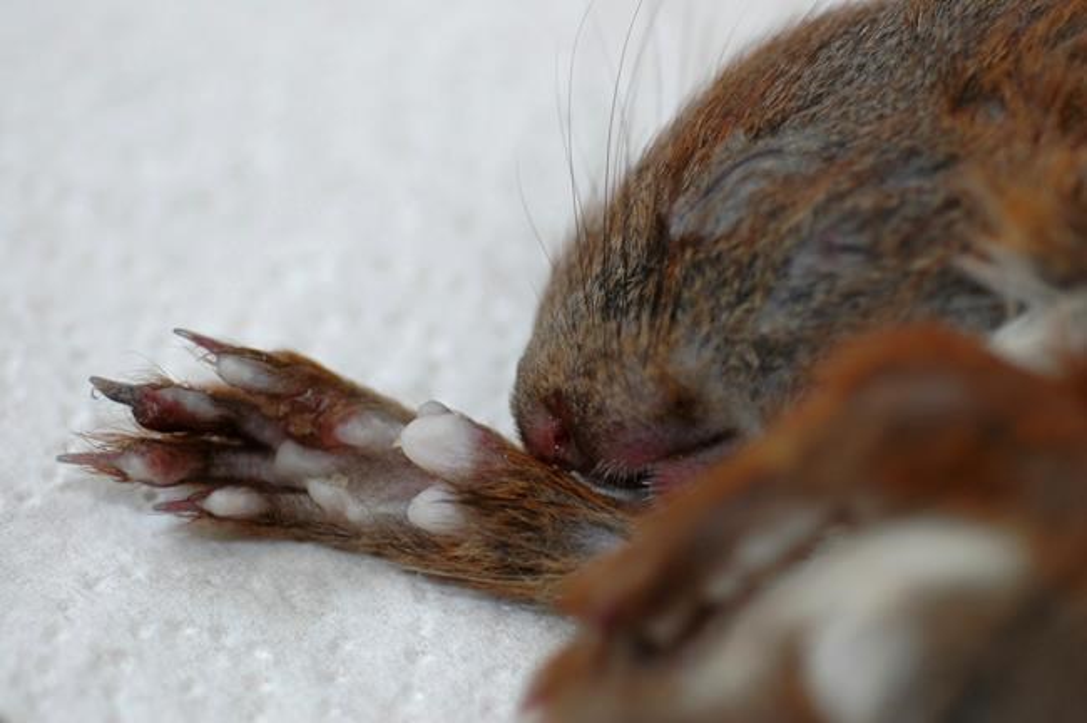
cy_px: 362
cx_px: 544
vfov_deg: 15.2
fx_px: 2715
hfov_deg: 22.6
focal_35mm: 90
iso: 200
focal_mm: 60
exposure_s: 1/160
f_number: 3.8
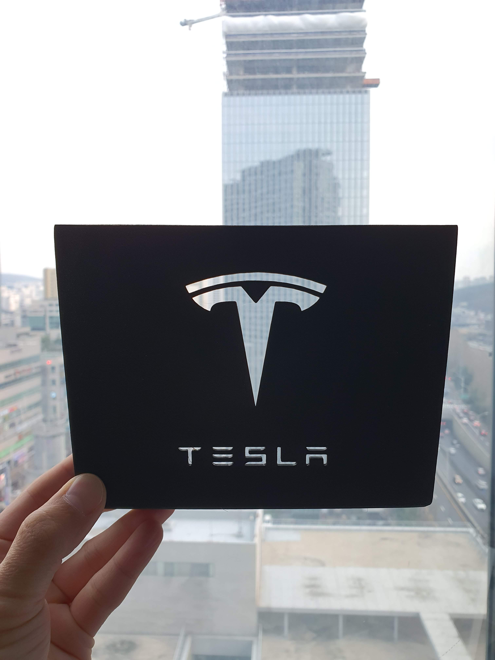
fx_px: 496
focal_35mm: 26
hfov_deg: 53.1
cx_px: 248
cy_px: 330
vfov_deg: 67.3
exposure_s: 1/120
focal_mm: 4.3
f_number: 2.4
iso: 125
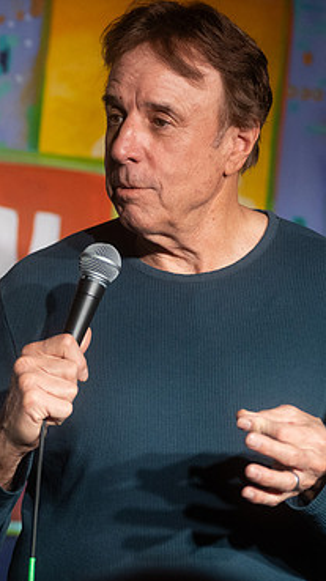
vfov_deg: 9.4
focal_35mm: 230
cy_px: 248
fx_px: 3542
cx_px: 97
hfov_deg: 5.3
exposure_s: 1/320
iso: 2000
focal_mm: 125
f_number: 3.5
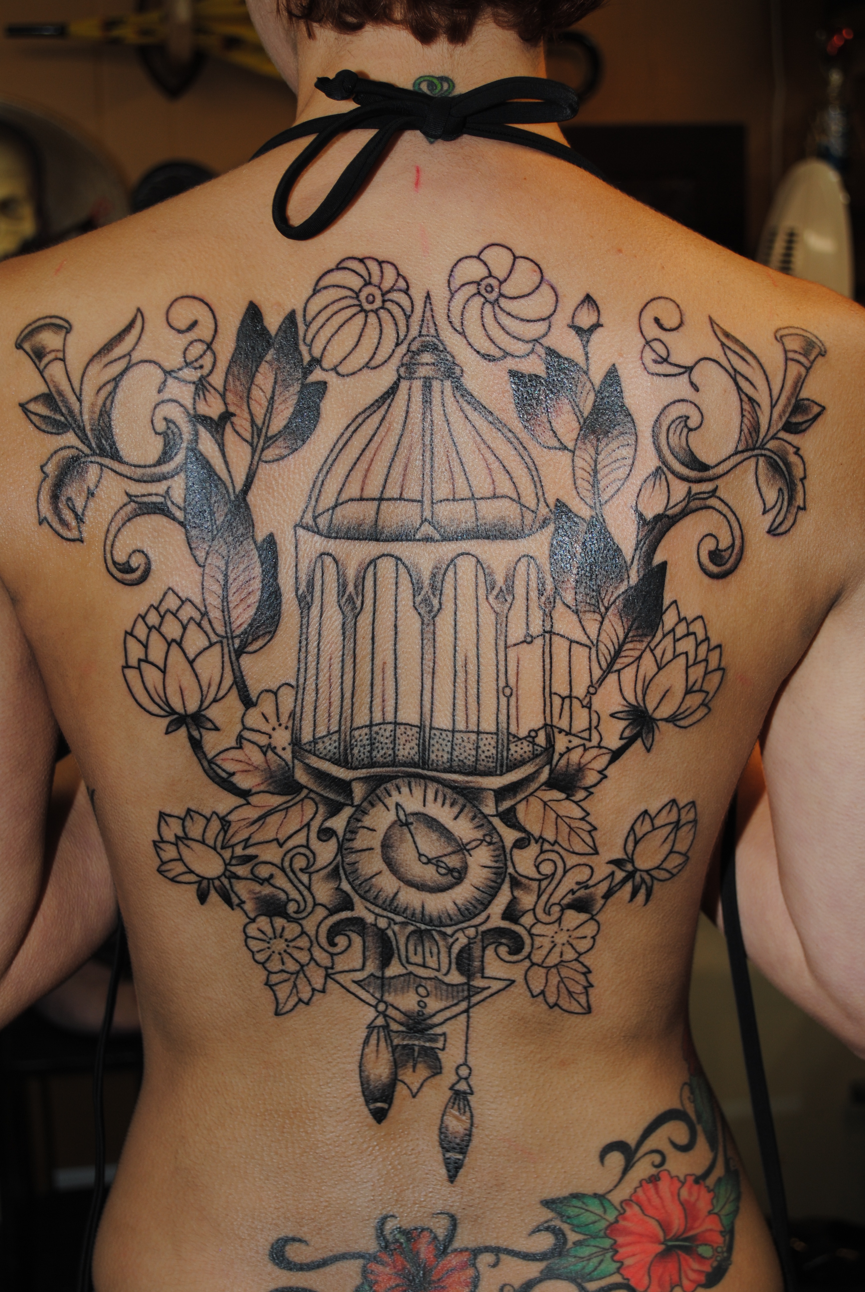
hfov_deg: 25.8
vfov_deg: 37.8
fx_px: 1887
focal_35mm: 52
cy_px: 646
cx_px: 432
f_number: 5
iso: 100
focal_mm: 35
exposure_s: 1/20
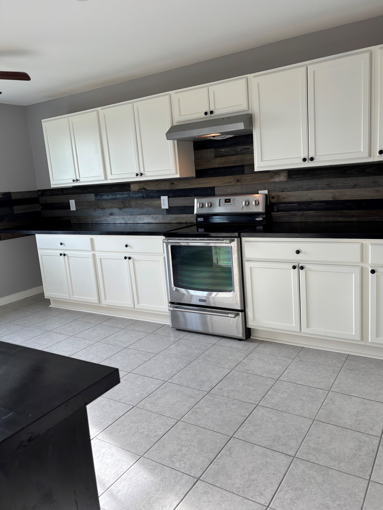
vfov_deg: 65.3
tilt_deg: -10.0
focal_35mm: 27
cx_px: 197
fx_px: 398
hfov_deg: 51.3
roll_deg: +2.9
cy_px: 251
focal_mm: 5.96
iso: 50
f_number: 1.6
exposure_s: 1/121
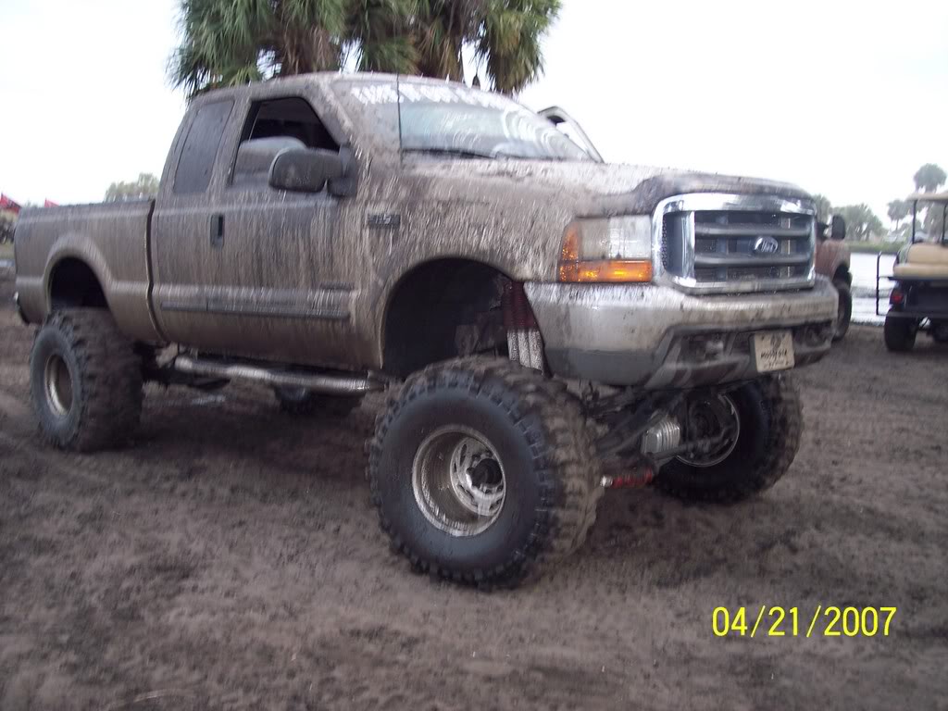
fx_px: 1068
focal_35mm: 39
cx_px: 474
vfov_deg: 36.8
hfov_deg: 47.9
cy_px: 356
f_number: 3.4
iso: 100
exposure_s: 1/60
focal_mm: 8
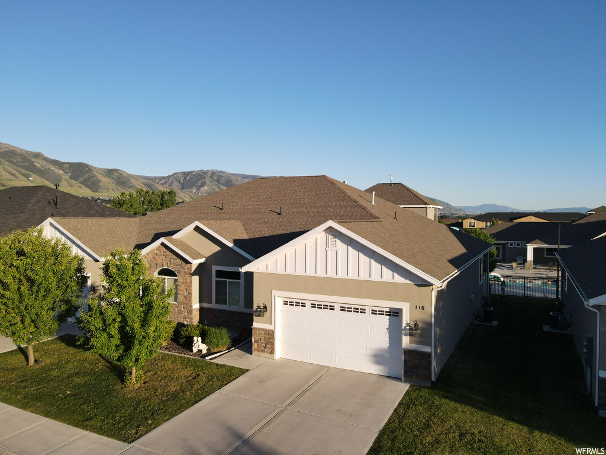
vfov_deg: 56.8
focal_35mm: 24
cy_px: 228
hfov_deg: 71.6
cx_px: 303
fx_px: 420
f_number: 2.8
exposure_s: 1/400
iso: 100
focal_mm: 4.5
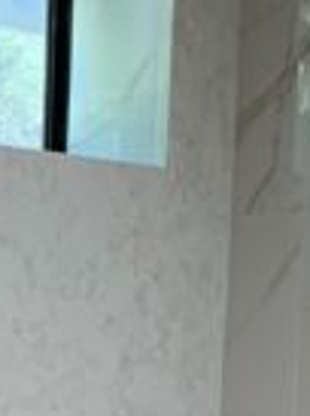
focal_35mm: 195
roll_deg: -1.5
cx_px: -328
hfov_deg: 7.3
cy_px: 774
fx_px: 2339
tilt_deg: -10.4
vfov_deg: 9.6
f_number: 1.8
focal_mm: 4.25
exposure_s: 1/60
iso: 80
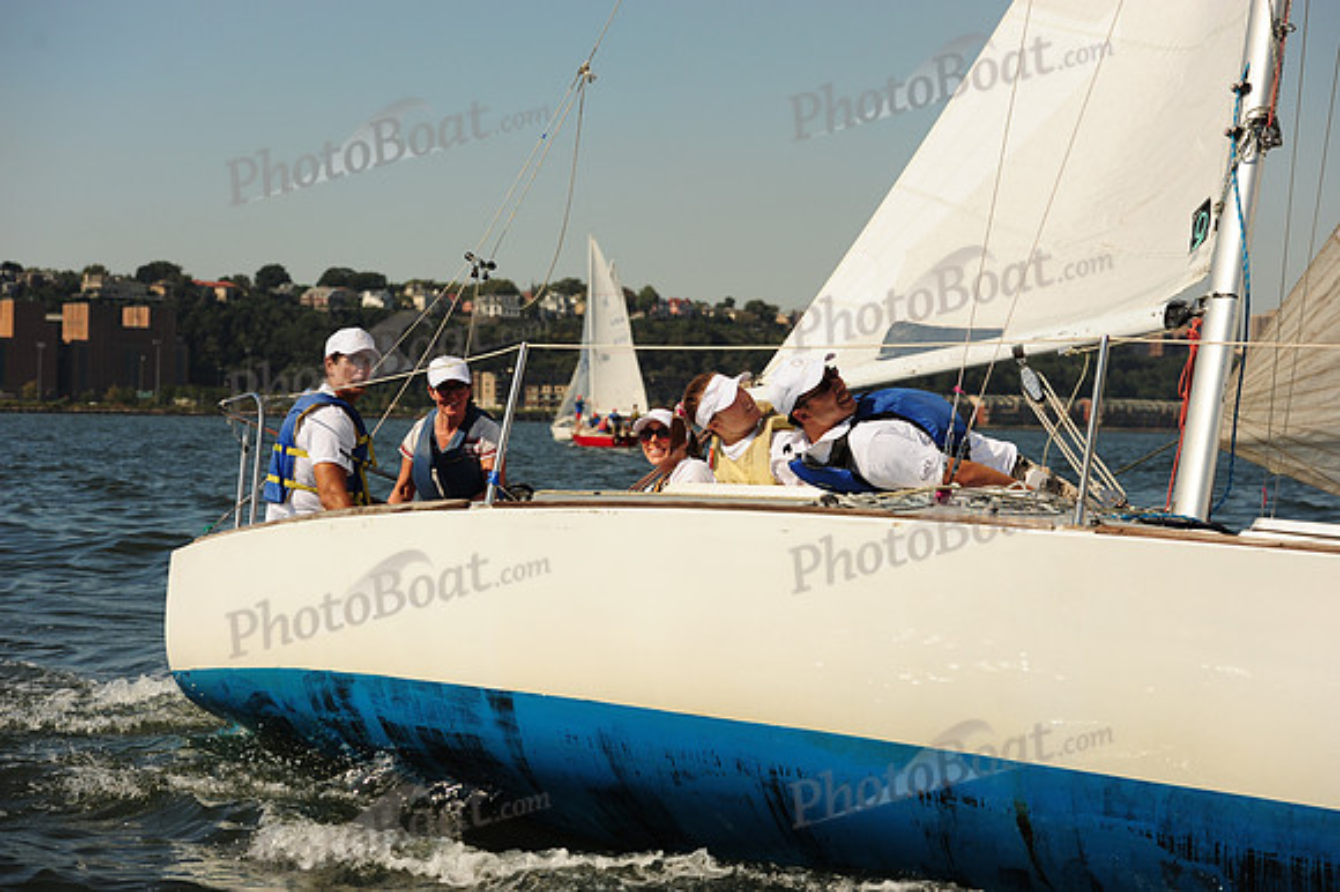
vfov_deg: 18.2
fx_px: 2790
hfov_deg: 27.0
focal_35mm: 75
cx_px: 670
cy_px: 446
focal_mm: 75
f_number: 6.3
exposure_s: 1/1250
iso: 320
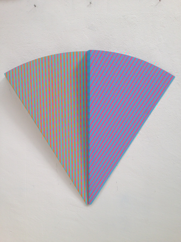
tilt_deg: -4.8
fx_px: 230
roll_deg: -1.6
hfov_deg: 42.9
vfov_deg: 55.4
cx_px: 90
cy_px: 121
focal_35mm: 33
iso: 64
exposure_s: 1/120
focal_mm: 4.12
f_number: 2.4
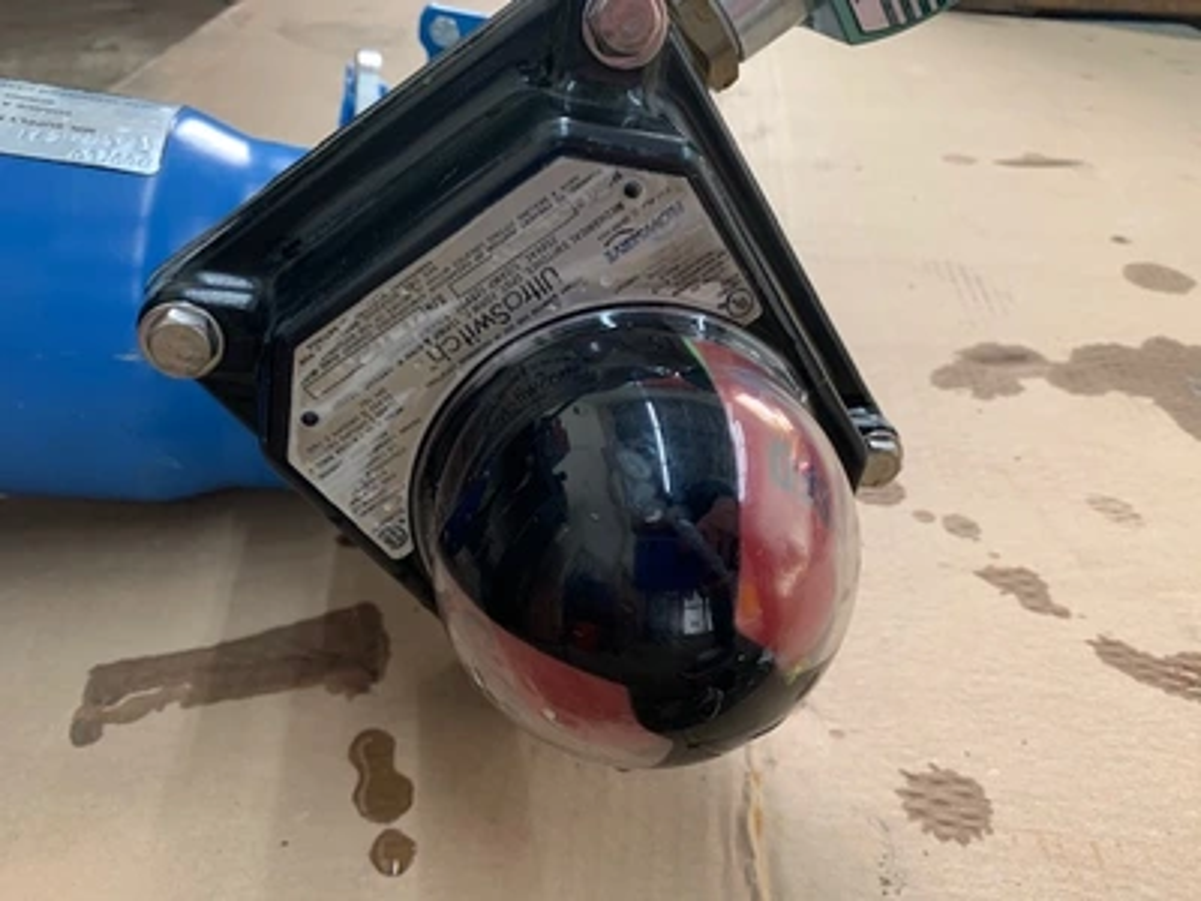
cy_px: 450
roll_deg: -5.0
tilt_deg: -34.9
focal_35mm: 26
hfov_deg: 67.3
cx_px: 600
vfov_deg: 53.1
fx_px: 902
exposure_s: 1/60
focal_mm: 4.25
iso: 200
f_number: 1.8
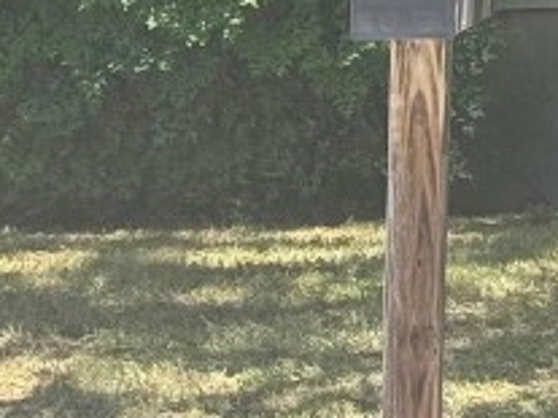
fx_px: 3834
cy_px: -326
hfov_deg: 8.0
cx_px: 1111
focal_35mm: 238
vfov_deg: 6.1
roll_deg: +2.3
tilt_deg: +4.2
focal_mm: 6.76
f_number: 1.78
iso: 64
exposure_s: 1/645
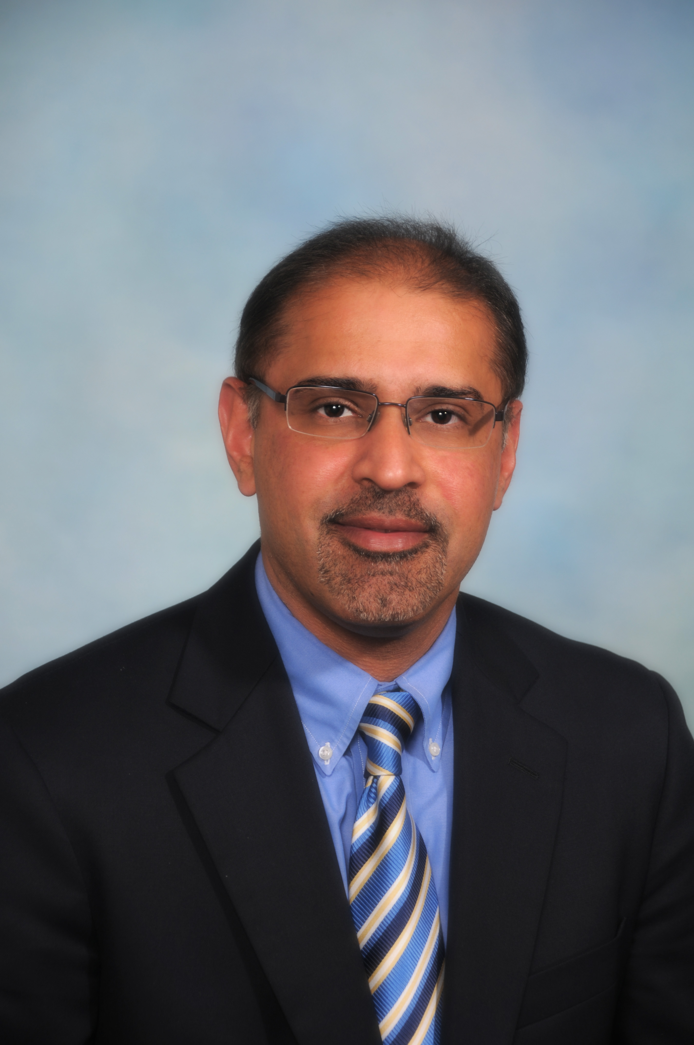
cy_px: 522
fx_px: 3479
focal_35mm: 120
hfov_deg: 11.4
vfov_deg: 17.1
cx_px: 347
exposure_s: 1/60
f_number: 5.6
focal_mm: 80
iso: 100
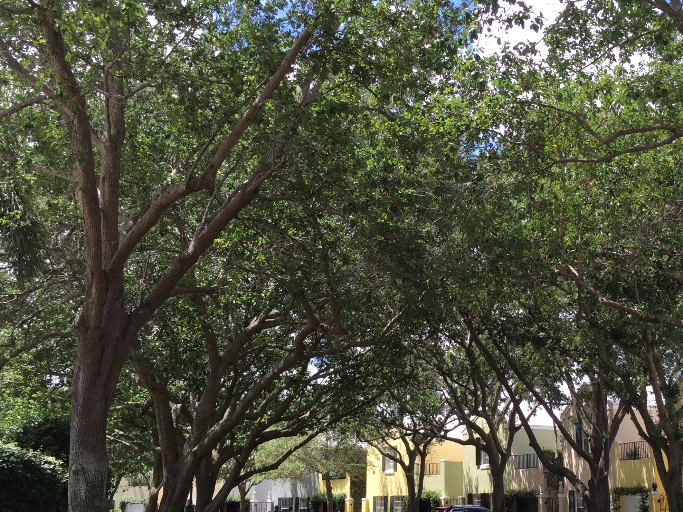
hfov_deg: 42.3
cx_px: 466
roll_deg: -0.8
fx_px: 868
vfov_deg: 32.7
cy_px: 314
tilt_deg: +13.2
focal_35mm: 44
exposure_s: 1/618
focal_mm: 4.15
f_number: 2.2
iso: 32
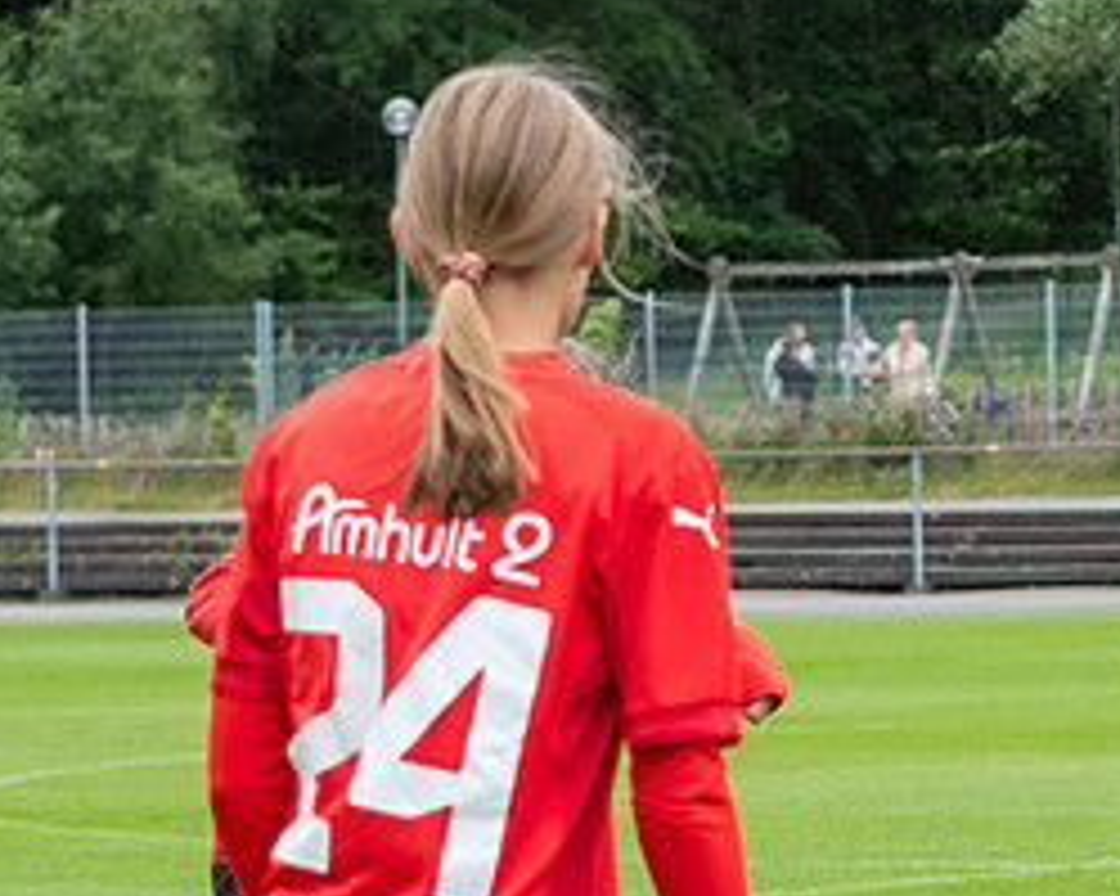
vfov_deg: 5.9
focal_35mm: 263
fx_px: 8714
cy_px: 633
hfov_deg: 7.3
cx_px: 1448
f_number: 5
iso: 450
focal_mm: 70
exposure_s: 1/1000
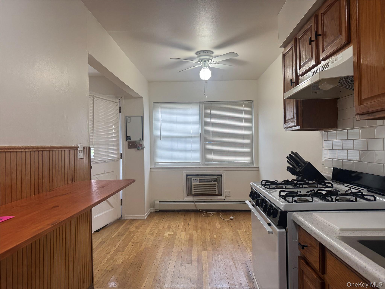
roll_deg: +0.7
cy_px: 144
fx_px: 267
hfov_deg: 71.6
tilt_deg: -1.0
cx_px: 192
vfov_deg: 56.8
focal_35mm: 24
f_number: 1.78
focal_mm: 6.76
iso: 125
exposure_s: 1/120
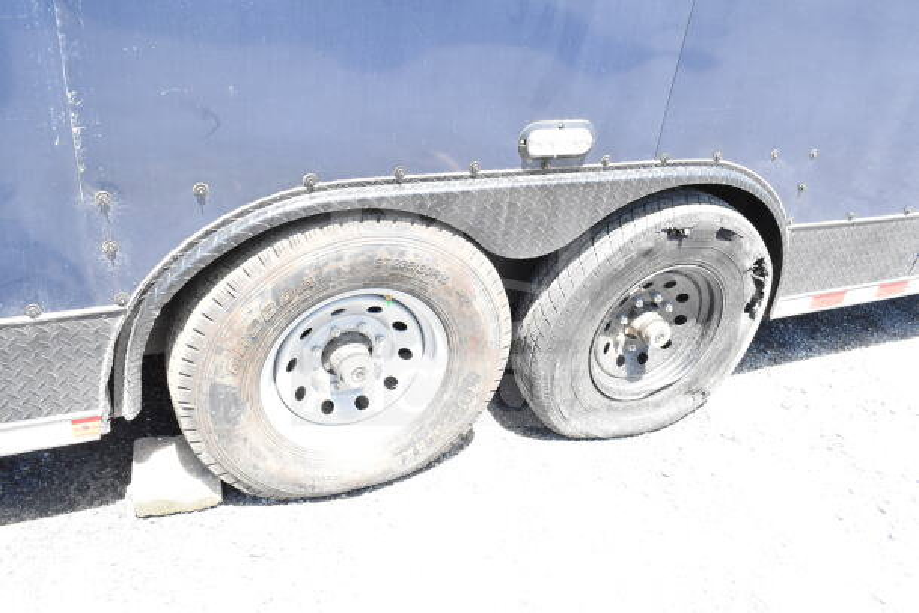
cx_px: 460
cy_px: 306
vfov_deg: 43.6
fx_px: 766
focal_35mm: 30
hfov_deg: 61.9
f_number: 9
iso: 1600
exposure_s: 1/320
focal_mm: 20
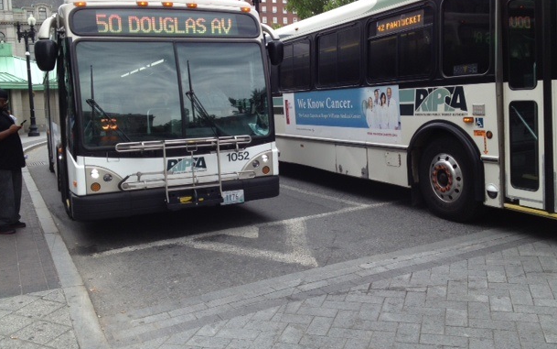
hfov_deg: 50.4
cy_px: 149
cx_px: 272
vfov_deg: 32.7
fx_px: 592
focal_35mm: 39
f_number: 2.4
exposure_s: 1/268
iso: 64
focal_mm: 4.28
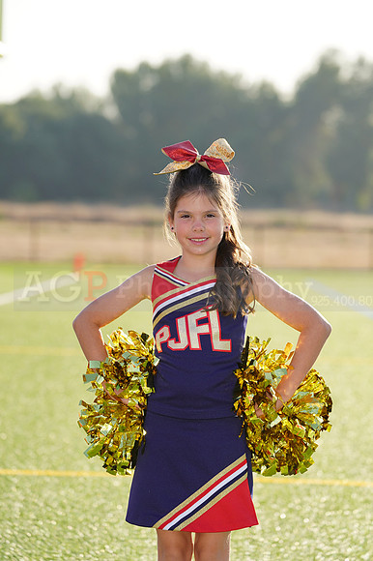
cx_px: 186
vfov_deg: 10.8
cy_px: 280
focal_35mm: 190
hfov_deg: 7.2
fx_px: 2956
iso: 100
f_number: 5.6
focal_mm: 190
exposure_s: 1/250
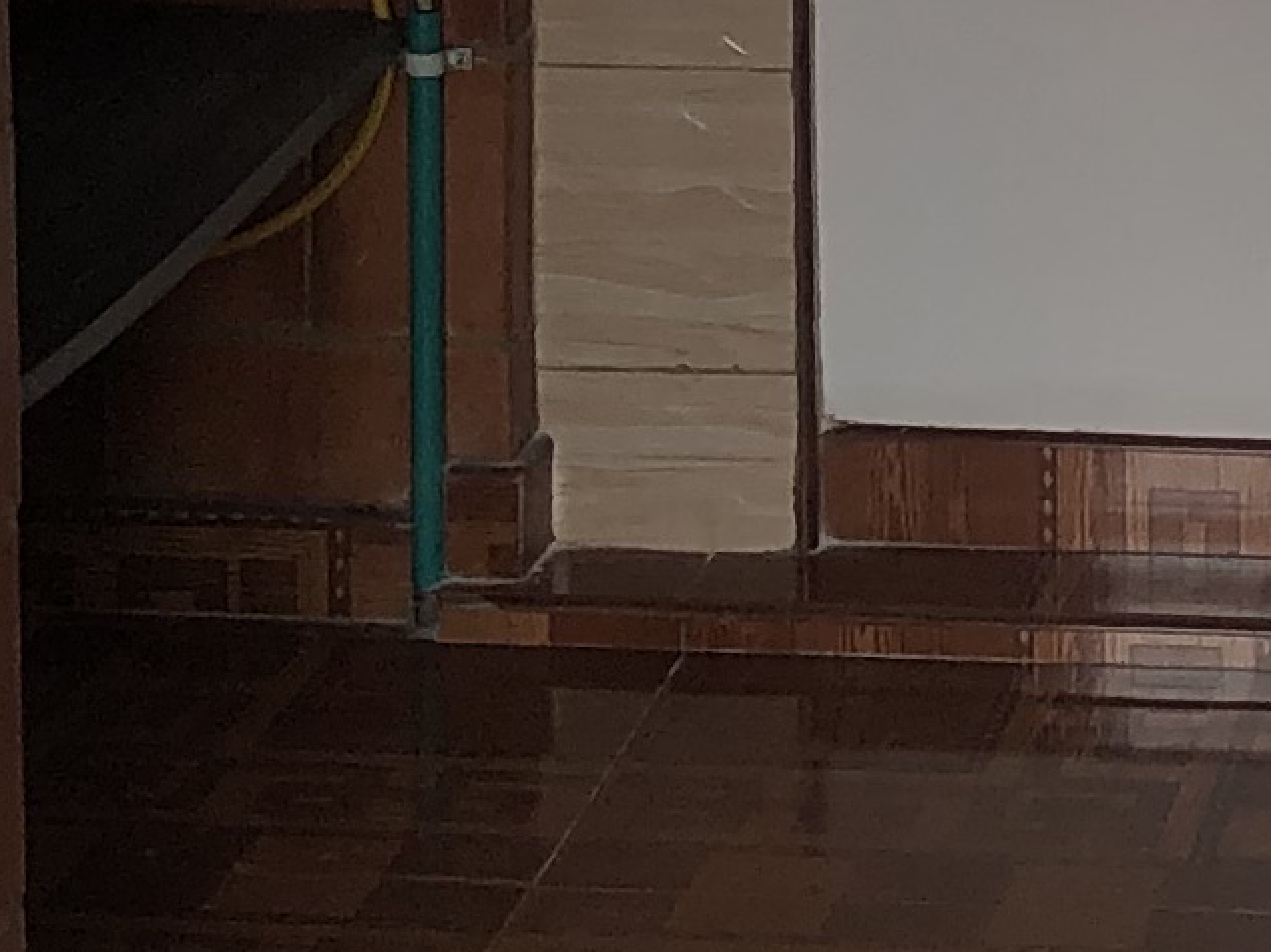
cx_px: 962
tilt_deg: -8.2
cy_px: -599
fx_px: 6496
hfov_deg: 11.1
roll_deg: +0.6
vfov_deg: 8.2
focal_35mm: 177
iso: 32
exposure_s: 1/120
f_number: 1.8
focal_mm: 3.99
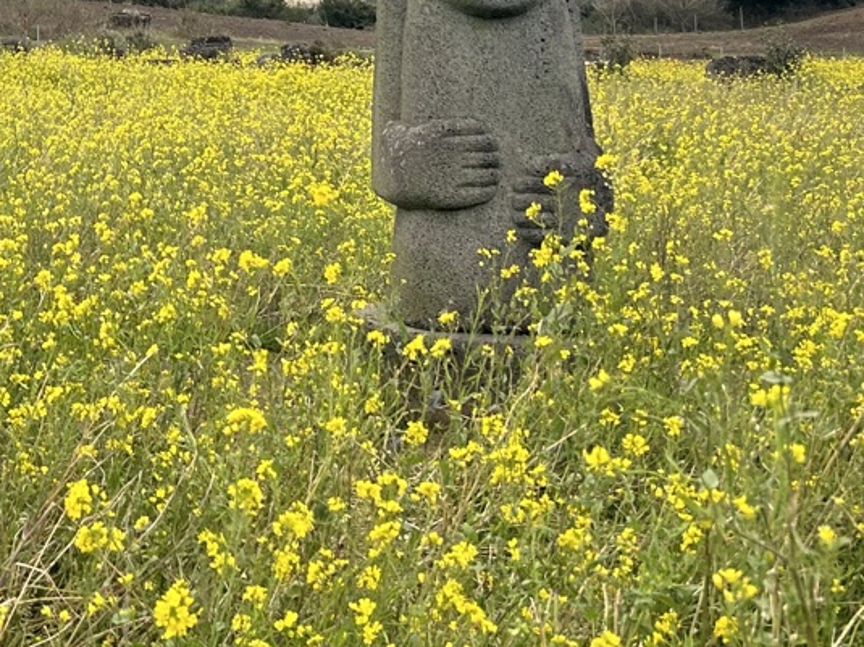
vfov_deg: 20.7
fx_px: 1697
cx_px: 63
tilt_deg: +1.0
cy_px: -52
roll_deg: -0.4
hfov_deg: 27.4
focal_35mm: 68
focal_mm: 5.7
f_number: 1.5
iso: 50
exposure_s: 1/591
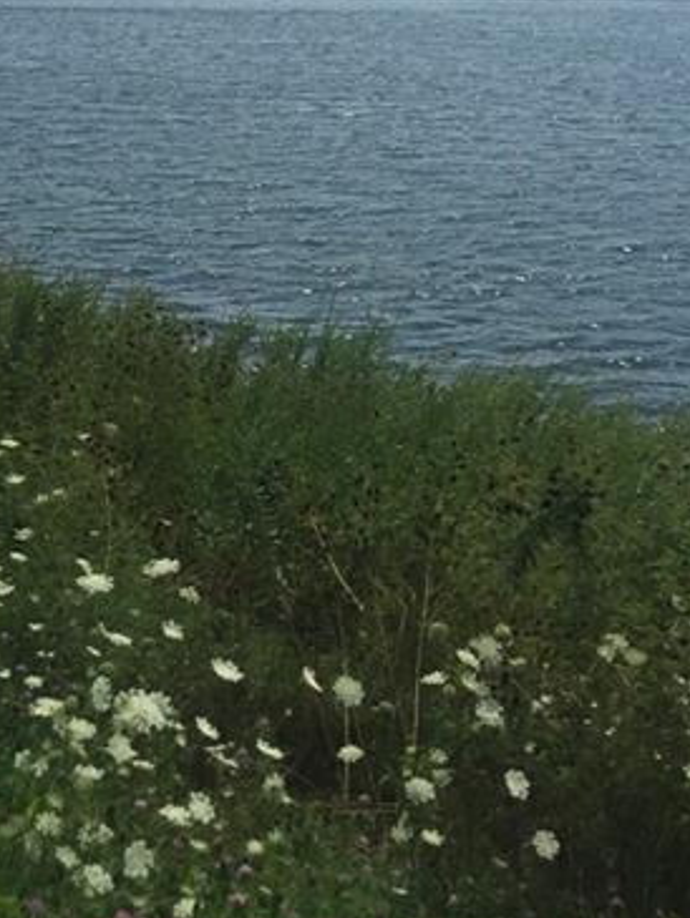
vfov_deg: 29.4
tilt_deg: -3.0
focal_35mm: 61
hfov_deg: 23.9
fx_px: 1620
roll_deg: -0.5
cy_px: -18
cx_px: 214
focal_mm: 4.15
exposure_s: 1/3968
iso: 32
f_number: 2.2
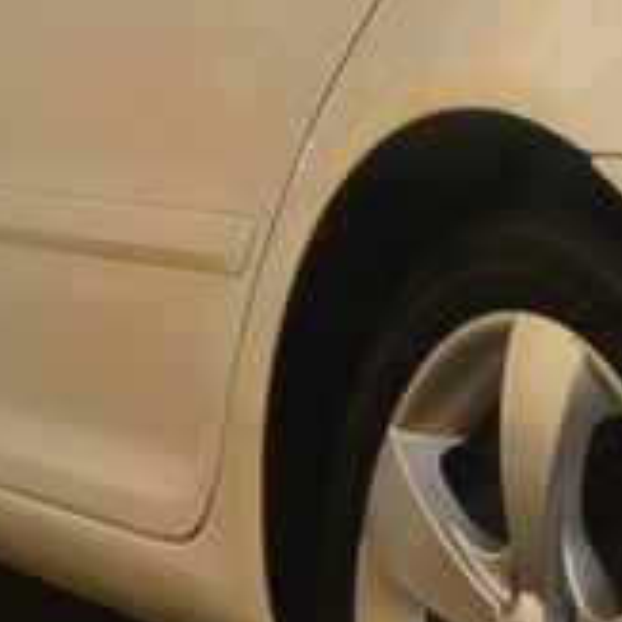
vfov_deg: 12.1
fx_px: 2927
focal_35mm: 144
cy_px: 109
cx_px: 1263
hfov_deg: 11.0
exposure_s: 1/250
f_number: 13
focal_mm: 10
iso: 160
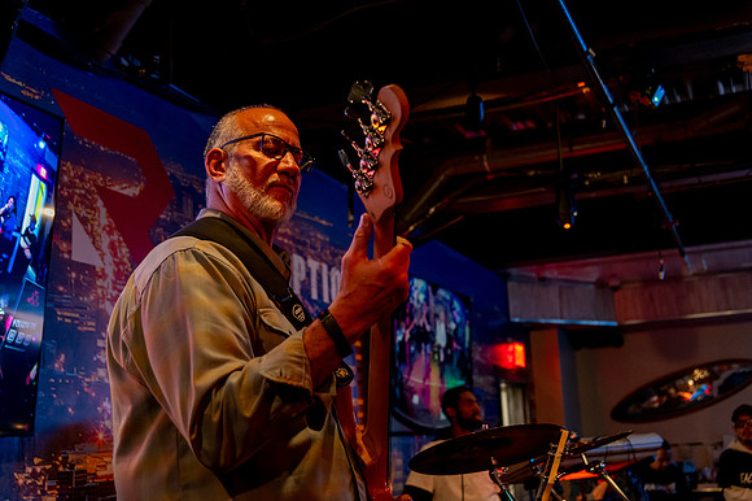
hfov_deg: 43.0
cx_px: 376
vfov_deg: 29.4
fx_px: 954
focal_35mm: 46
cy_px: 250
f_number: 4
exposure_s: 1/50
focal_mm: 44
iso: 6400
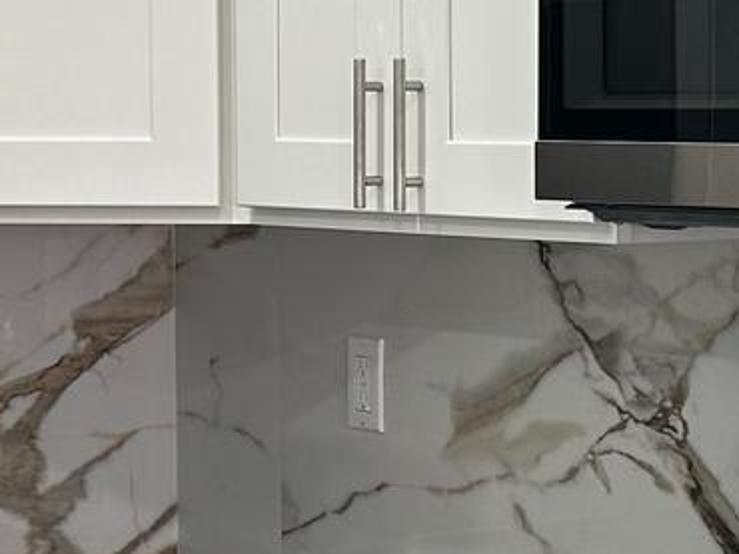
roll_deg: -0.3
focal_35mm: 133
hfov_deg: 14.8
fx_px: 2838
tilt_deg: -5.2
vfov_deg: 11.1
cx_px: 399
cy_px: 320
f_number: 1.78
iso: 125
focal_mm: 6.86
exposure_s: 1/120
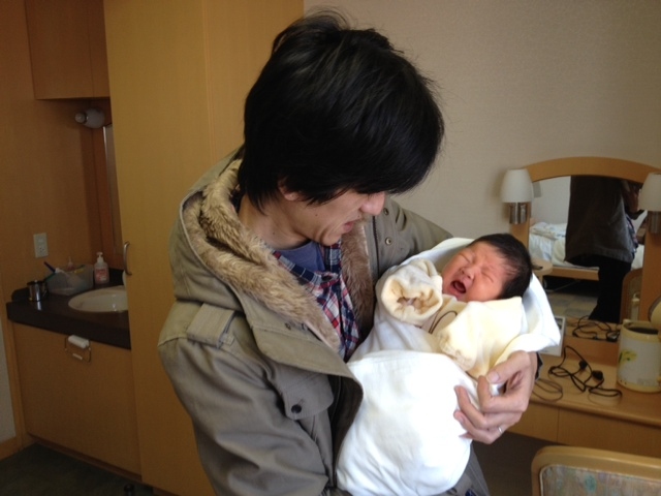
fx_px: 668
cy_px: 248
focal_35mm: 35
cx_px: 330
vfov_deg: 40.7
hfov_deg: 52.6
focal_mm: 4.28
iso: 80
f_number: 2.4
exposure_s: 1/60
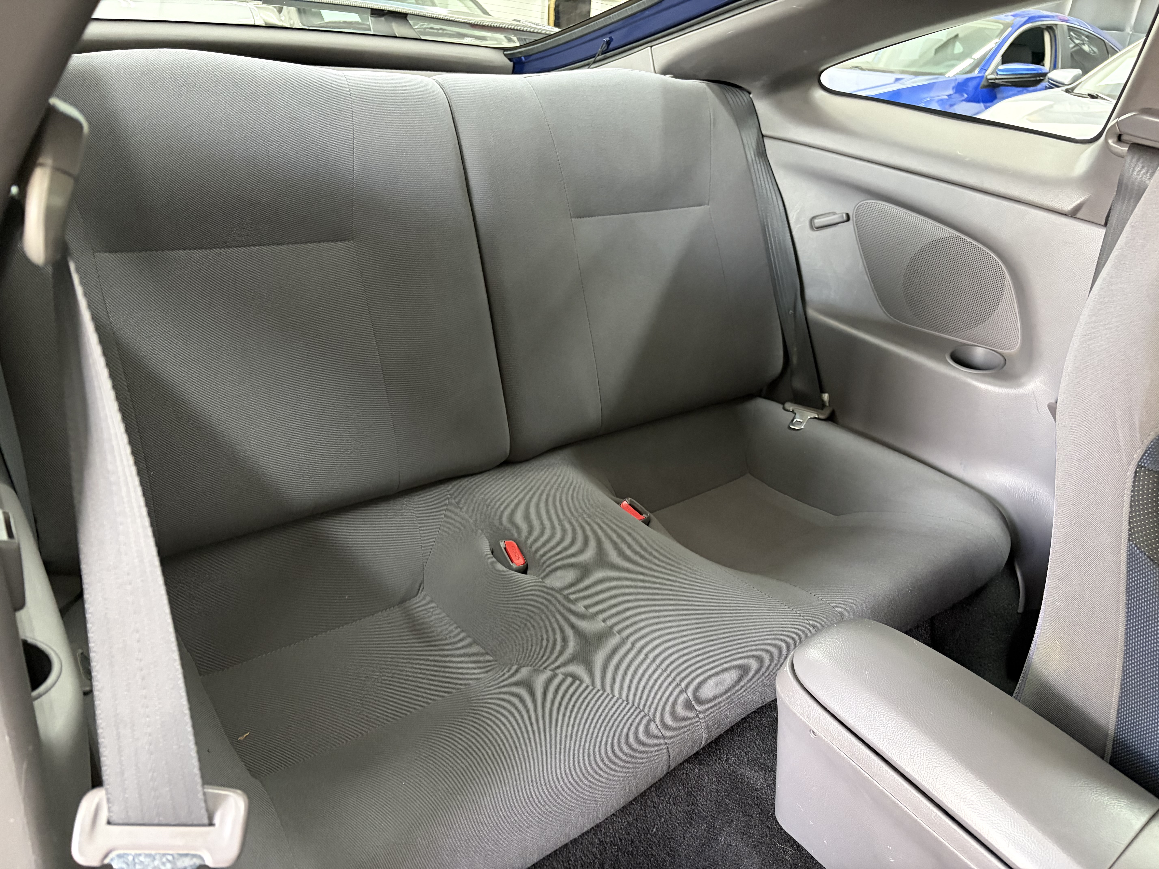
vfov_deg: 53.1
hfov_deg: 67.3
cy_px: 434
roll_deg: -4.1
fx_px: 871
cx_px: 580
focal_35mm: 26
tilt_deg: -23.4
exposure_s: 1/40
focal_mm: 5.96
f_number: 1.6
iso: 500
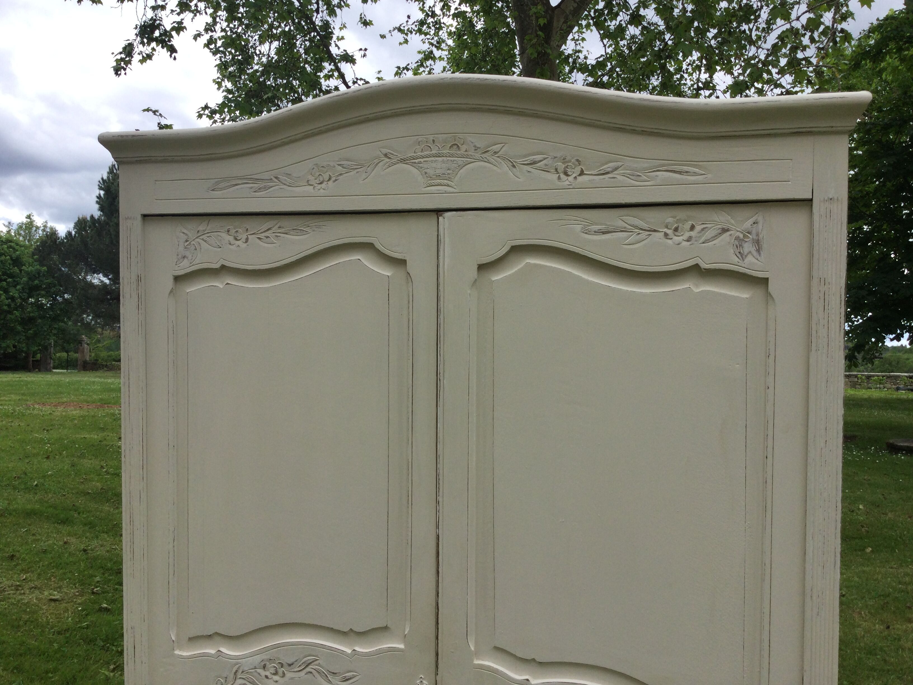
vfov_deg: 45.4
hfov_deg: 58.4
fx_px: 818
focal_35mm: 31
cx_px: 456
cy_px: 342
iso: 25
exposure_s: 1/554
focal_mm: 3.3
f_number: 2.4
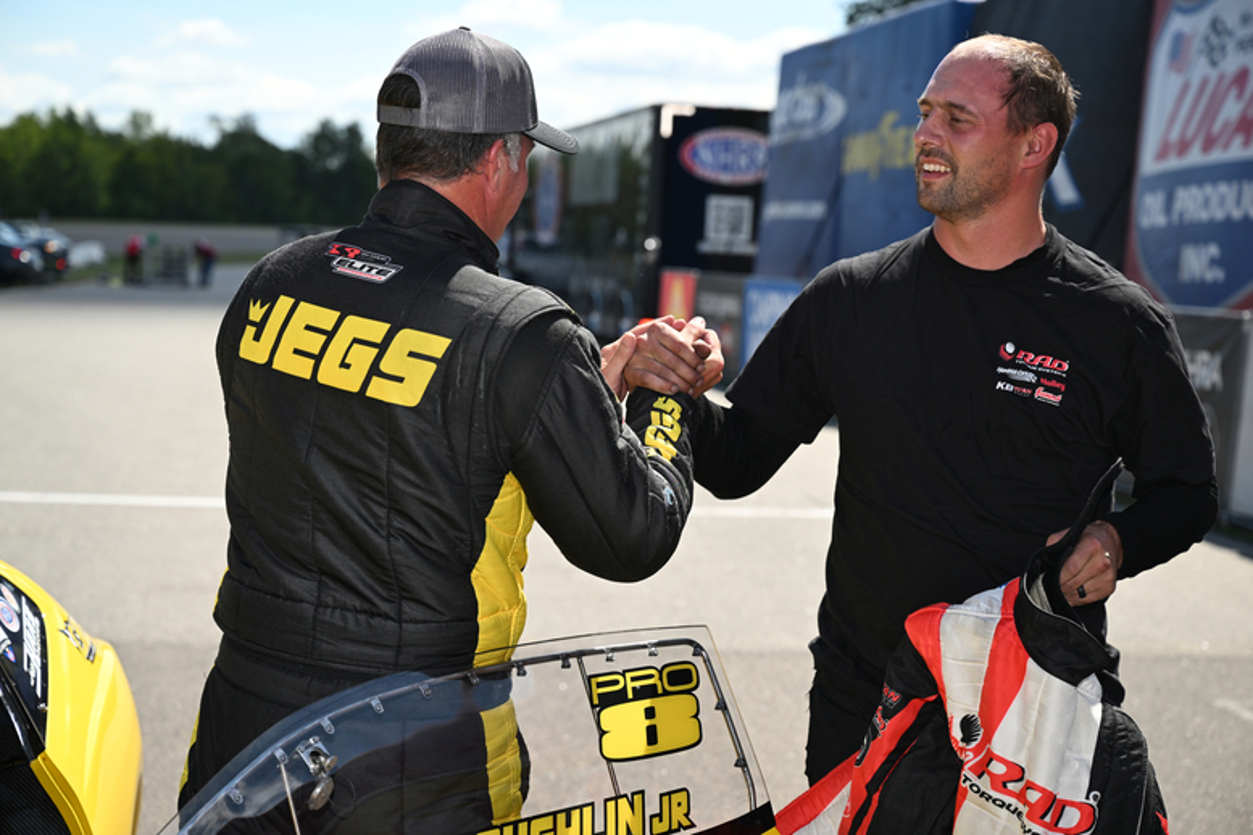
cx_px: 626
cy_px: 418
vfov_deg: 19.5
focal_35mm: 70
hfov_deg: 28.8
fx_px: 2436
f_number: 4.5
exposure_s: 1/1250
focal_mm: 70
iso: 200
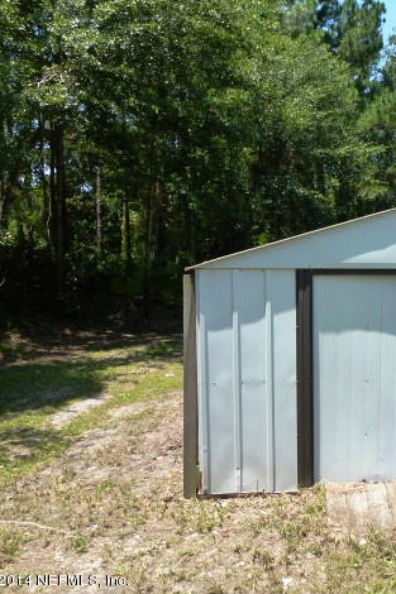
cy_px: 302
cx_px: 383
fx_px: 561
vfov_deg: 55.8
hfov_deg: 35.6
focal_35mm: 34
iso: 160
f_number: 4
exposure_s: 1/400
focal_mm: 4.3
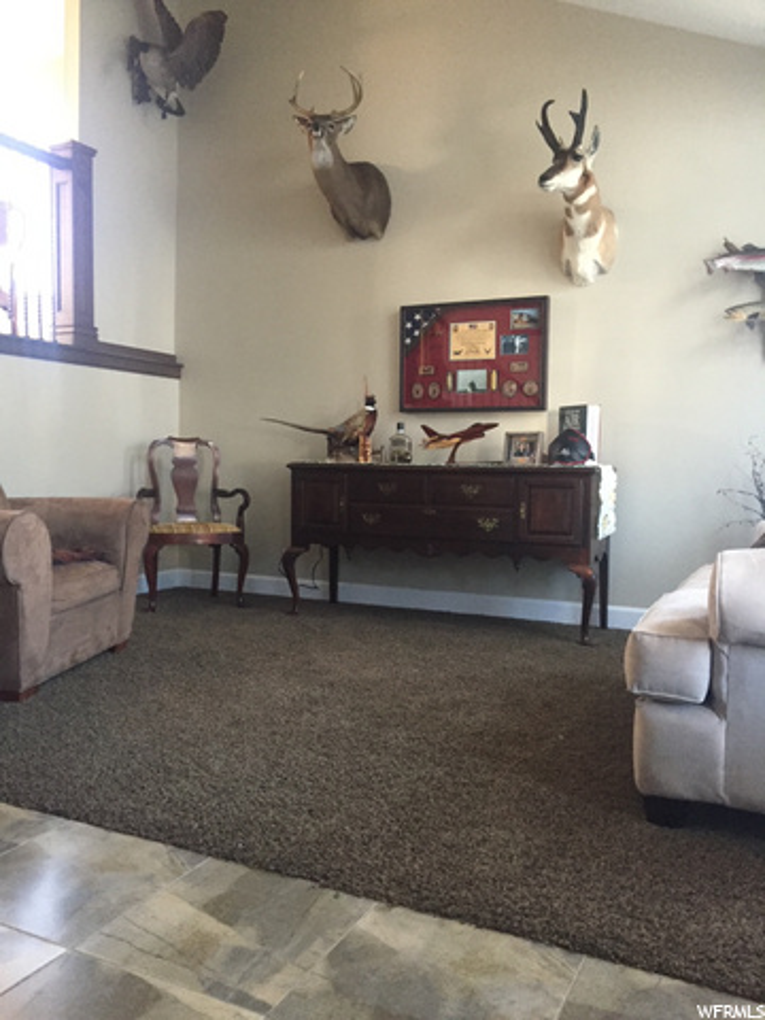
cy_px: 510
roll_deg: -0.8
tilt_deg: -2.1
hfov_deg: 48.2
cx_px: 382
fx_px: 855
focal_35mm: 29
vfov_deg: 61.7
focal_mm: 4.15
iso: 250
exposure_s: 1/20
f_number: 2.2
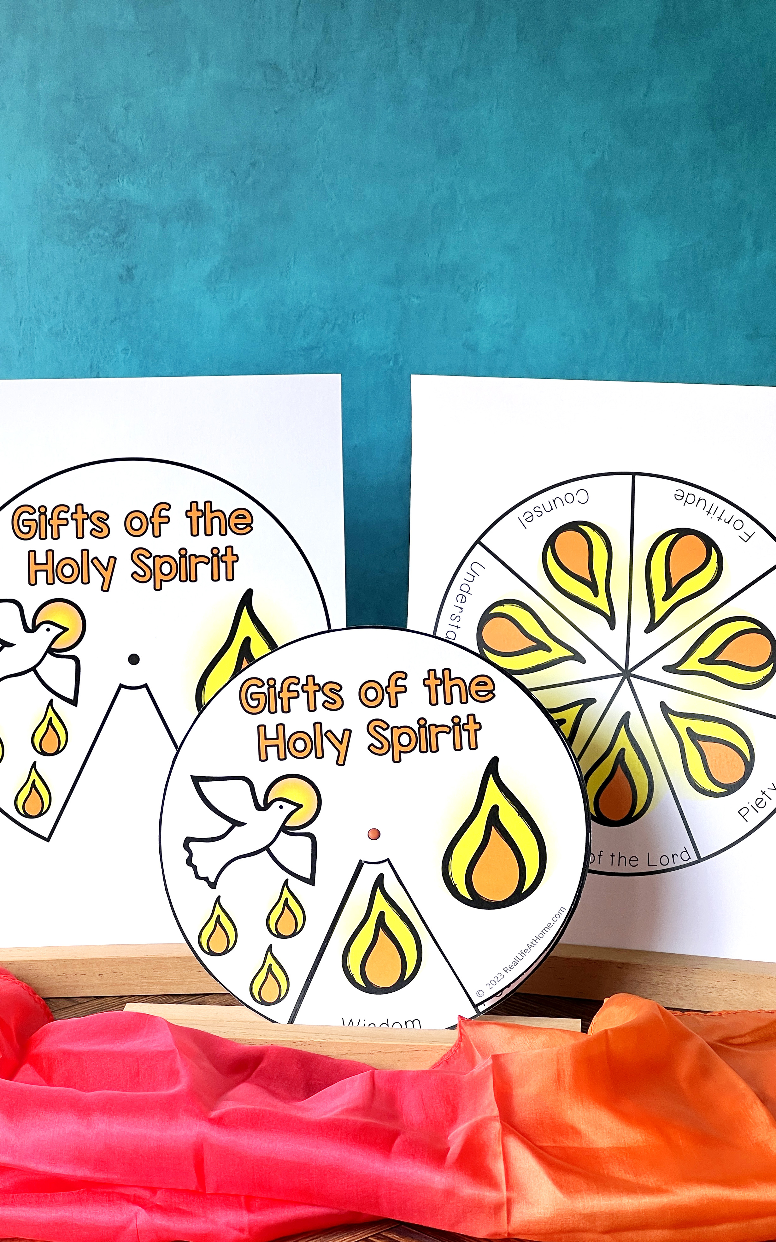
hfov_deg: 15.9
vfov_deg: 25.2
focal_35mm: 82
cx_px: 357
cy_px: 619
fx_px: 2775
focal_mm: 9
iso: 40
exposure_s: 1/99
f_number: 2.8
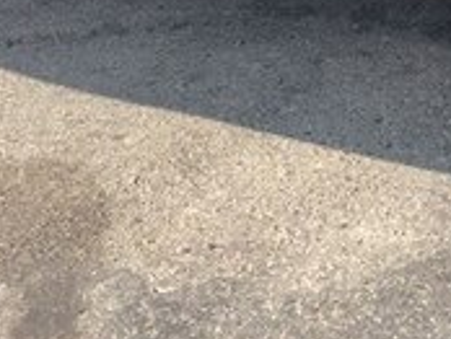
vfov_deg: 12.7
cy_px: -185
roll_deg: +2.3
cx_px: 389
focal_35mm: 110
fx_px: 1435
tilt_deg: -16.2
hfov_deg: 17.6
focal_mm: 4.15
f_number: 2.2
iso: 32
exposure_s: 1/855
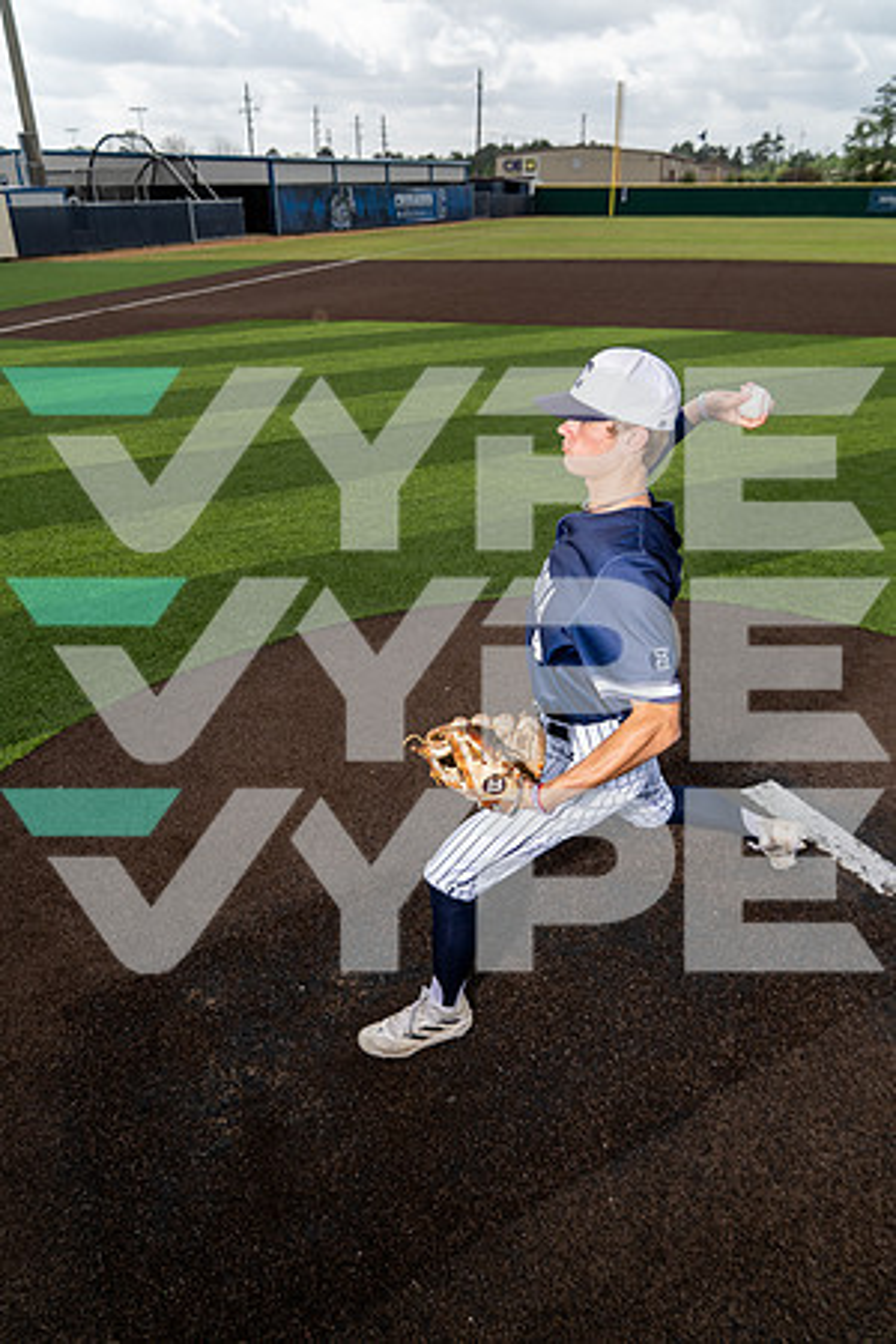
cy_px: 672
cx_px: 448
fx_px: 896
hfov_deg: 53.1
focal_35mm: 24
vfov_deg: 73.7
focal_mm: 24
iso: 250
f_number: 4.5
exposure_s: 1/1250
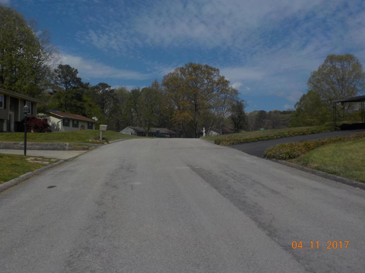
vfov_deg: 46.8
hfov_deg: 60.0
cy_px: 136
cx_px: 182
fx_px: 316
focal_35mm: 30
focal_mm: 4.1
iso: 125
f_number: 3.3
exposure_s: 1/2000
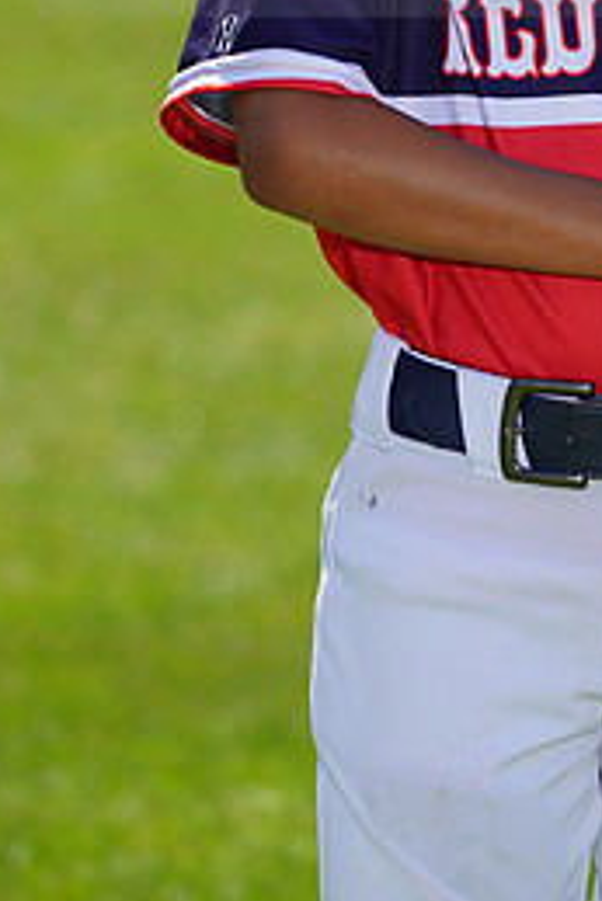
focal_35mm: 461
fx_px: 11547
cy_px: -94
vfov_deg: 4.5
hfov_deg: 3.0
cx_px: 656
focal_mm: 206
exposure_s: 1/250
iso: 100
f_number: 7.1
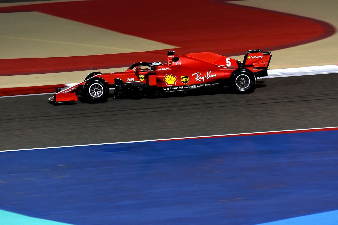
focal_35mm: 390
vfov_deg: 3.5
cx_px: 169
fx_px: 3661
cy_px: 112
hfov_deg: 5.3
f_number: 7.1
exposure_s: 1/400
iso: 2000
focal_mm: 390
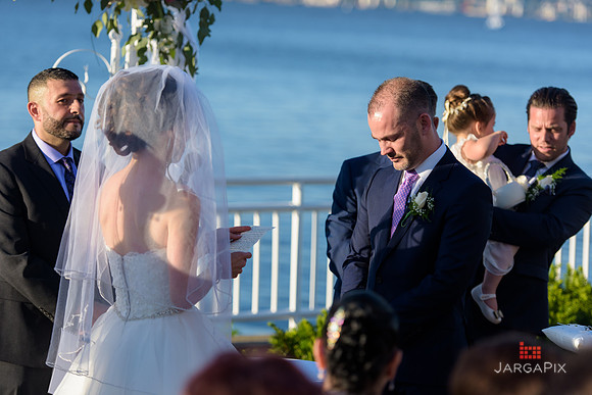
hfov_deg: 17.1
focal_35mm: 120
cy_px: 198
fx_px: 1974
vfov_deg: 11.4
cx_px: 296
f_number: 3.2
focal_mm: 120
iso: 200
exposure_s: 1/1600
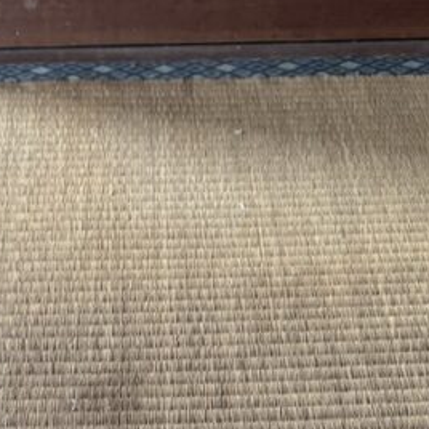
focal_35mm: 81
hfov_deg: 21.3
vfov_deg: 18.9
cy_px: 640
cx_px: 130
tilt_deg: -47.0
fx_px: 1136
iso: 500
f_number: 1.78
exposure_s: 1/60
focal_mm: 6.76
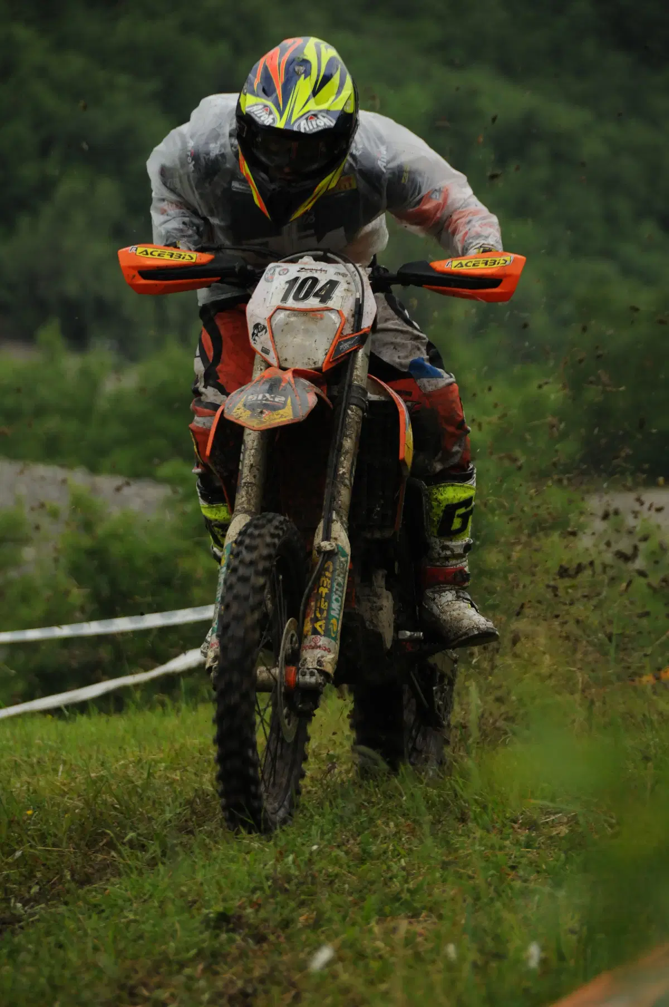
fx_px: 8384
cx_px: 334
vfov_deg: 6.9
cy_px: 504
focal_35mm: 300
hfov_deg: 4.6
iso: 800
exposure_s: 1/800
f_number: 5.6
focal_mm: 200
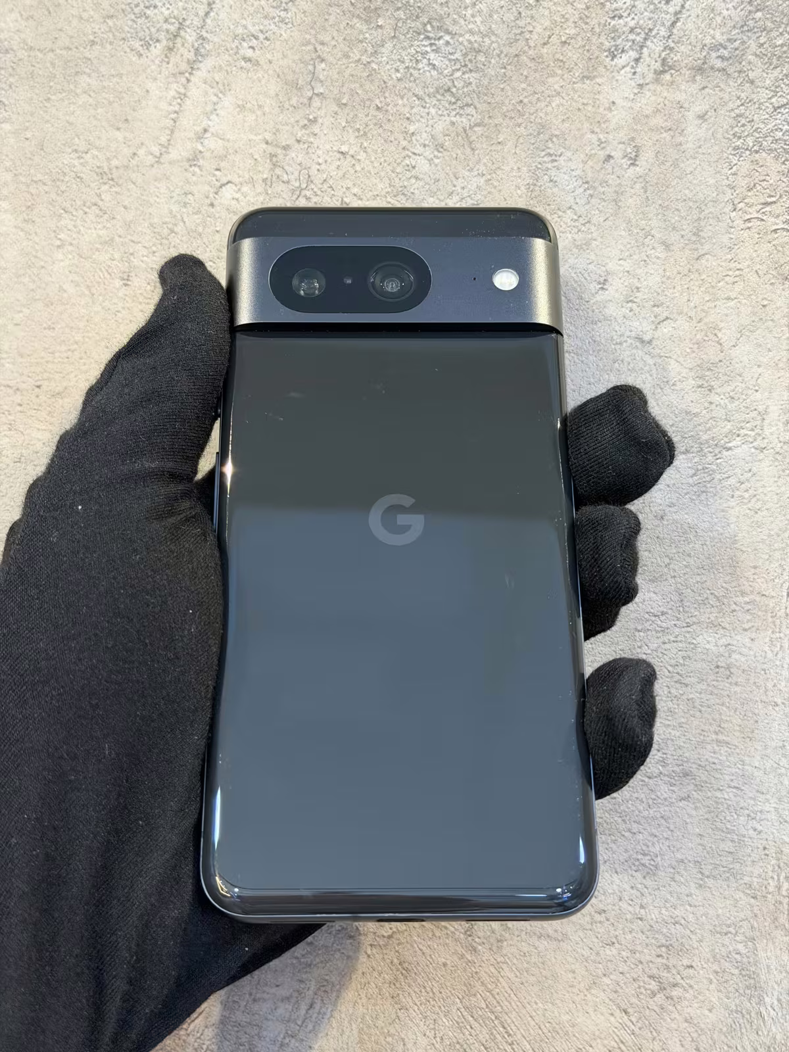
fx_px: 1459
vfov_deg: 39.7
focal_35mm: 48
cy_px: 526
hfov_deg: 30.3
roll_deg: -2.6
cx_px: 394
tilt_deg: +5.3
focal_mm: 6.76
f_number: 1.78
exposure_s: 1/50
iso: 250
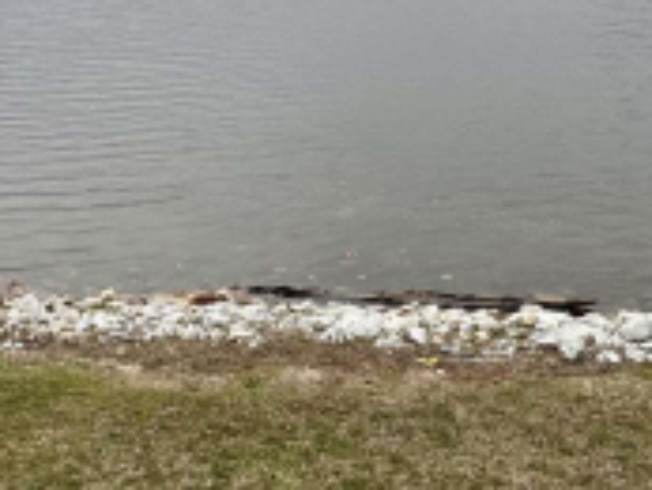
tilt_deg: -10.7
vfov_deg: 25.9
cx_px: 326
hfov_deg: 35.5
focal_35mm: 54
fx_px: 1018
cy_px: 19
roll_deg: +1.7
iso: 50
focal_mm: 2.22
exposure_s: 1/1927
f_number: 2.2
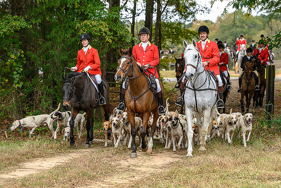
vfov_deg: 11.2
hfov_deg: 16.7
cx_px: 157
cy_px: 104
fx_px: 959
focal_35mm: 123
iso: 1250
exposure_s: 1/800
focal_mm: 110
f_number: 3.2
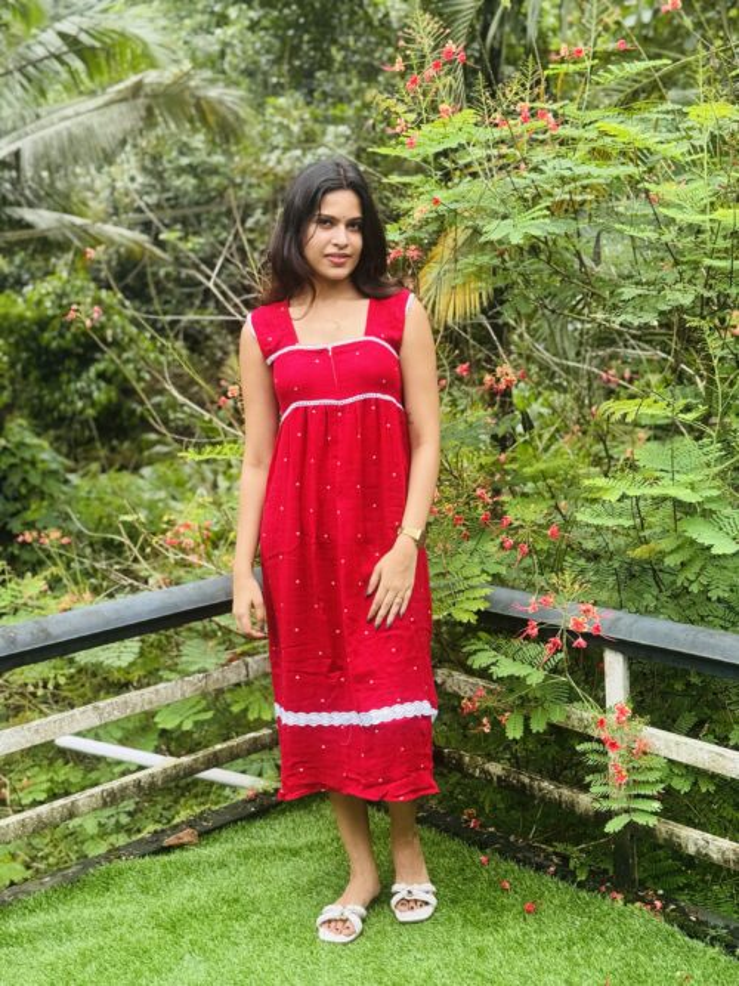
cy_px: 493
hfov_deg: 30.3
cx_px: 370
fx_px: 1367
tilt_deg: -10.4
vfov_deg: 39.7
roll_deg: +2.6
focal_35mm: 48
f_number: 1.78
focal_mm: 6.76
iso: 64
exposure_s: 1/865
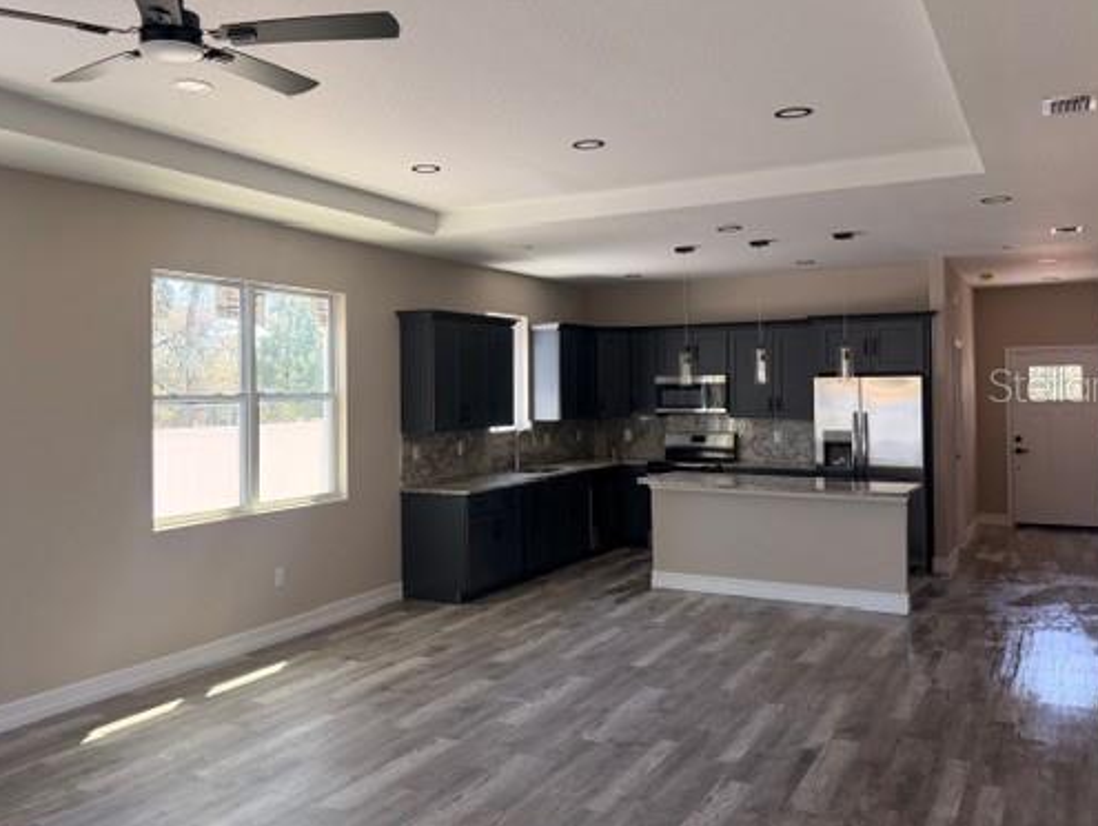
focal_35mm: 31
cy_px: 384
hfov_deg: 58.2
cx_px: 488
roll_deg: +1.1
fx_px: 984
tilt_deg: +0.1
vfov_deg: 45.5
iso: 200
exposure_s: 1/230
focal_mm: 6.76
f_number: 1.78
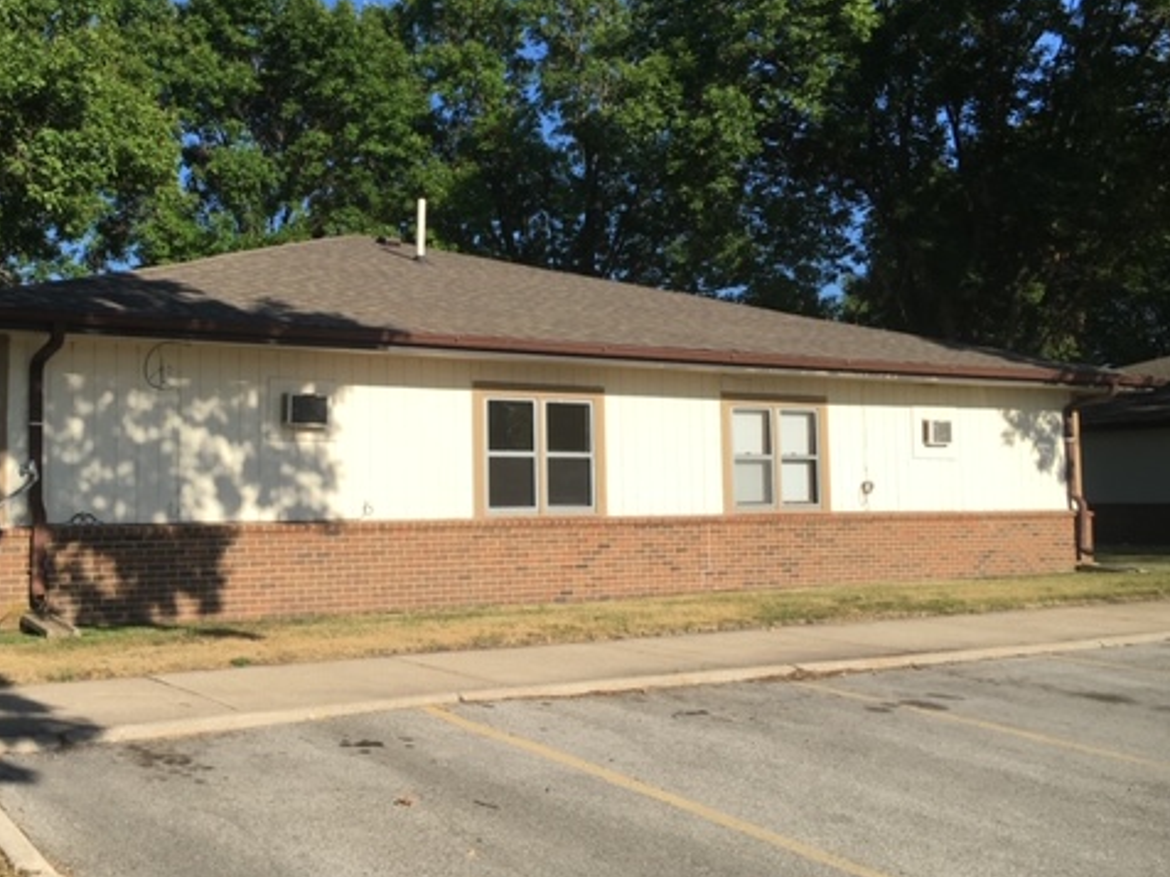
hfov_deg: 47.1
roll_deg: -0.1
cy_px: 408
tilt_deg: +5.4
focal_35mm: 39
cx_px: 388
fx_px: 1318
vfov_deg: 36.8
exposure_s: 1/1304
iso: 25
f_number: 2.2
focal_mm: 4.15
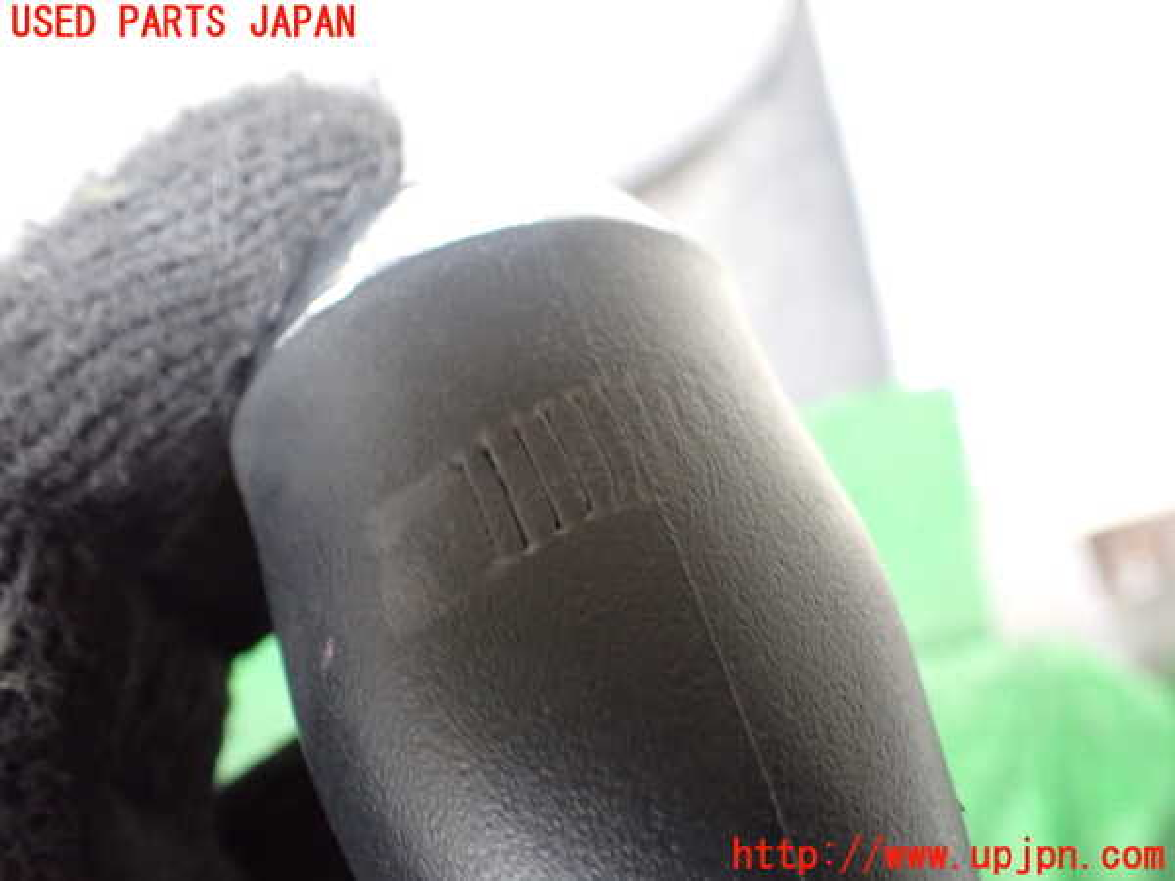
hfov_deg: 60.0
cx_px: 588
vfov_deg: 46.8
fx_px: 1018
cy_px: 440
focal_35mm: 30
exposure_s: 1/50
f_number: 2.3
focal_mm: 5.4
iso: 800
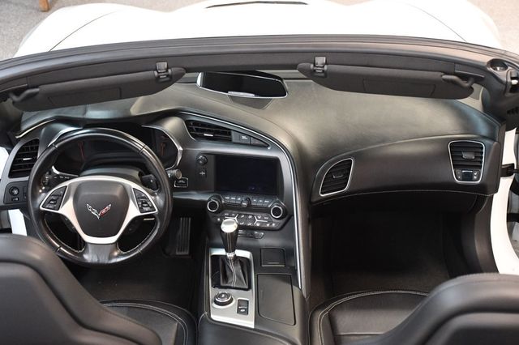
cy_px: 172
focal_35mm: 52
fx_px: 749
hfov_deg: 38.2
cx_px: 260
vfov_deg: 26.0
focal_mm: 35
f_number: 4.2
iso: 4000
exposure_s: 1/60
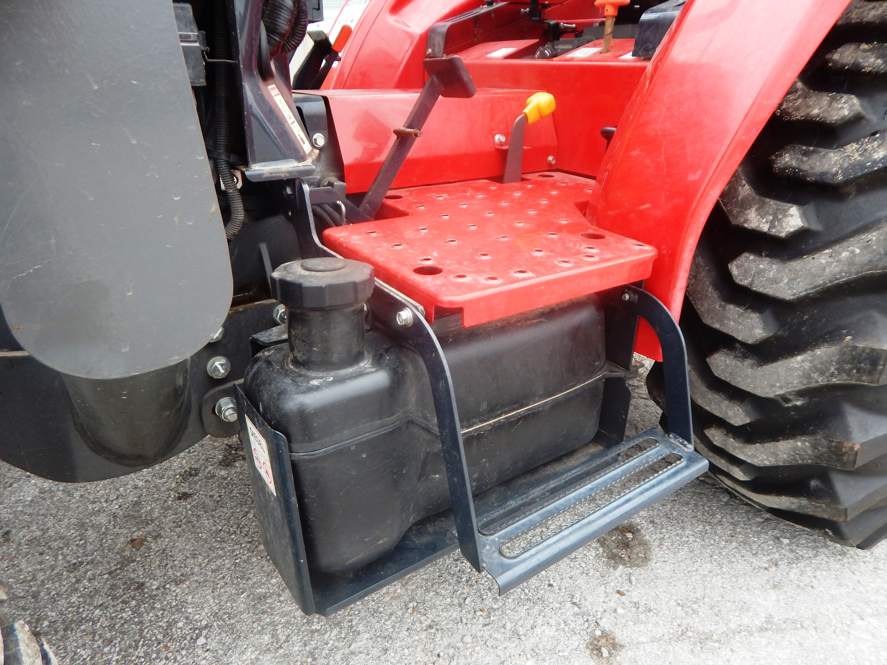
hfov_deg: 76.4
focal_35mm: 22
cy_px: 332
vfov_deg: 61.1
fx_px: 564
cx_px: 444
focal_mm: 4
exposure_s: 1/80
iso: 125
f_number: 3
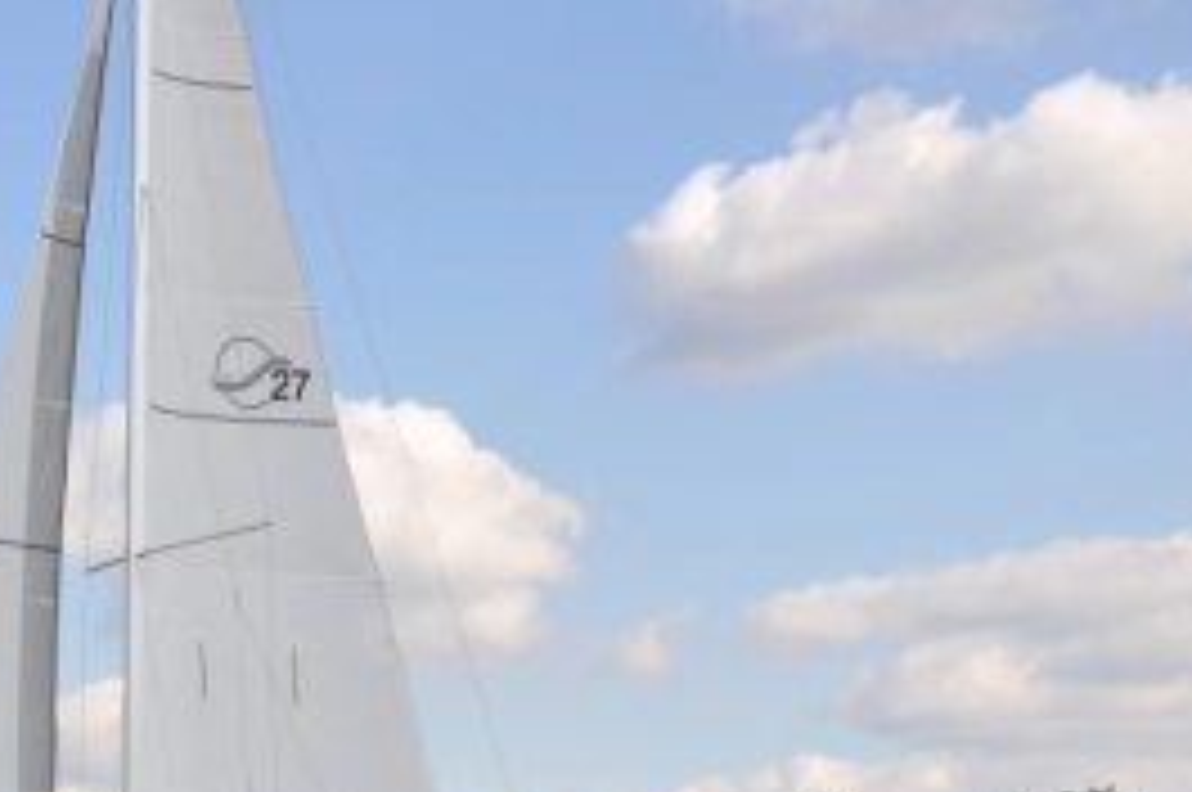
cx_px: 229
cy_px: 819
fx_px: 3505
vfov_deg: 12.7
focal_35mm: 106
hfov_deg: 19.1
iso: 200
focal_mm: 34
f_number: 13
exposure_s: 1/160
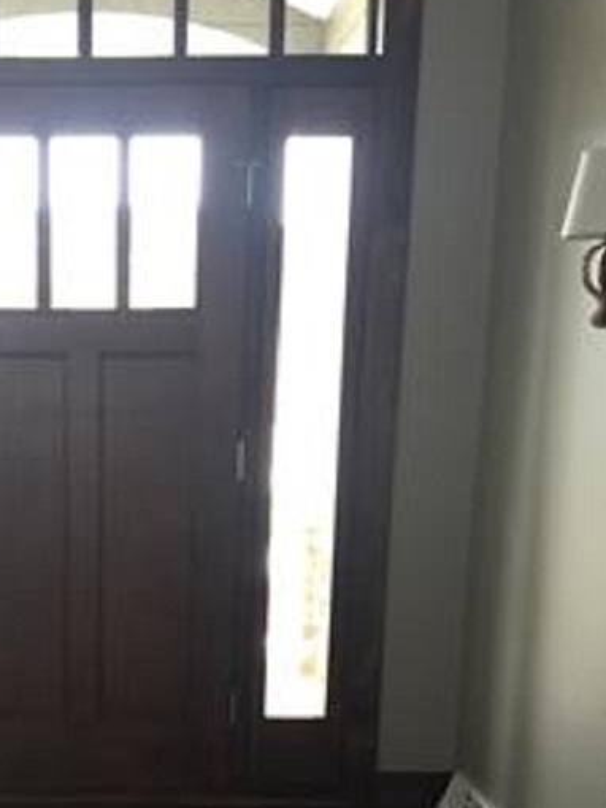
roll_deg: +0.9
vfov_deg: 32.4
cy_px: 695
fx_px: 1330
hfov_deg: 24.9
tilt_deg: -12.6
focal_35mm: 57
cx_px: 62
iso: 32
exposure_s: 1/30
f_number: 2.2
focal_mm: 4.15
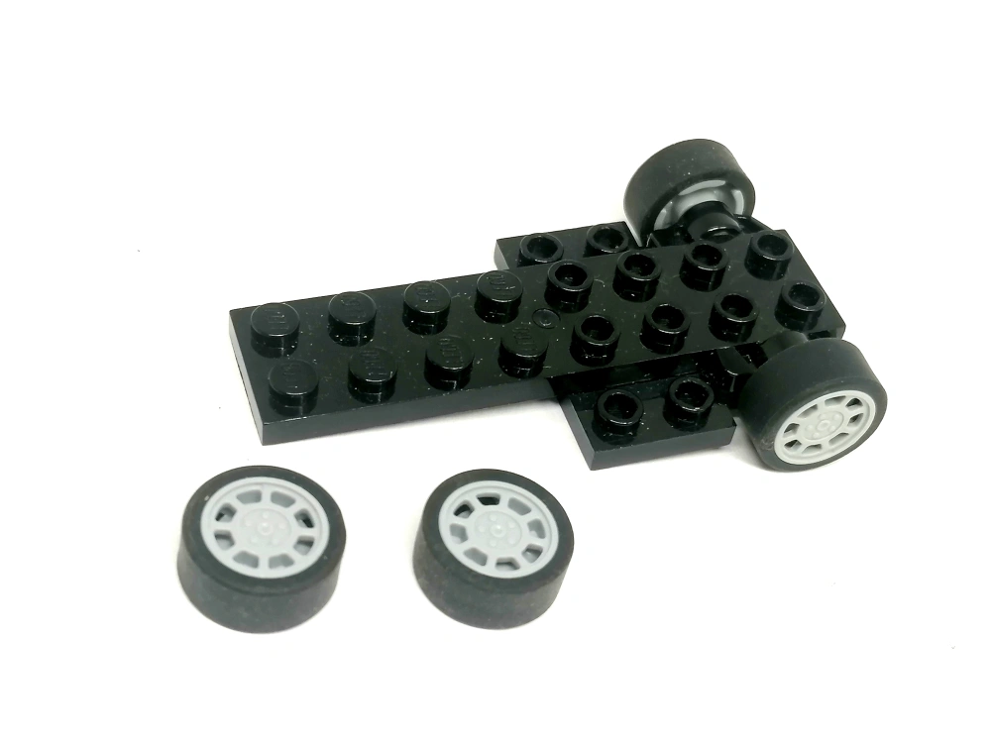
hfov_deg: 35.5
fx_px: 1546
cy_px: 372
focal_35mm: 54
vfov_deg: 27.0
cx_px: 496
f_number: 1.8
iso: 64
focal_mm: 4.75
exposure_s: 1/100
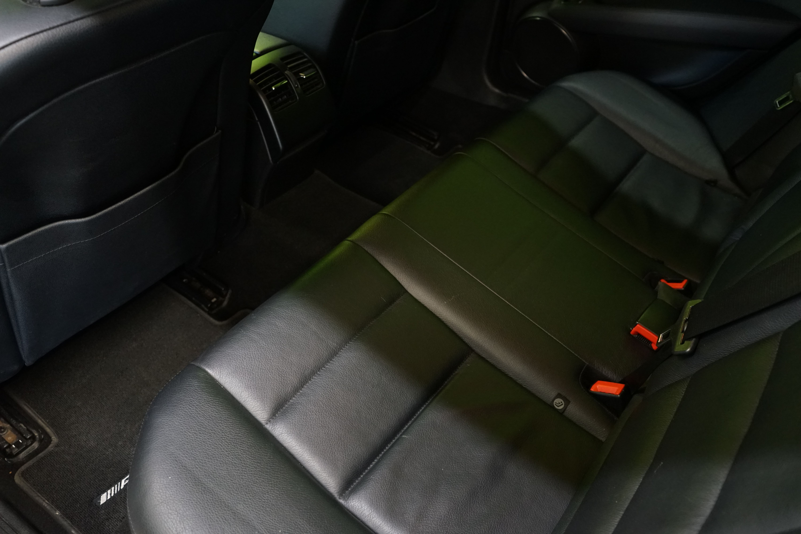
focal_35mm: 31
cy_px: 267
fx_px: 690
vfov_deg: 42.3
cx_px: 400
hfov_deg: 60.3
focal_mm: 31
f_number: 5
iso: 3200
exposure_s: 1/20
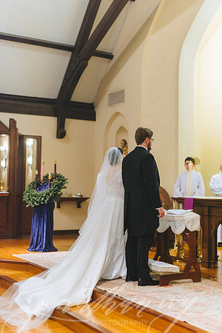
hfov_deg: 27.0
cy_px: 166
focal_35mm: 50
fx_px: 462
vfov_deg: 39.6
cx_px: 111
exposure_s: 1/640
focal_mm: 50
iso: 4000
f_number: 2
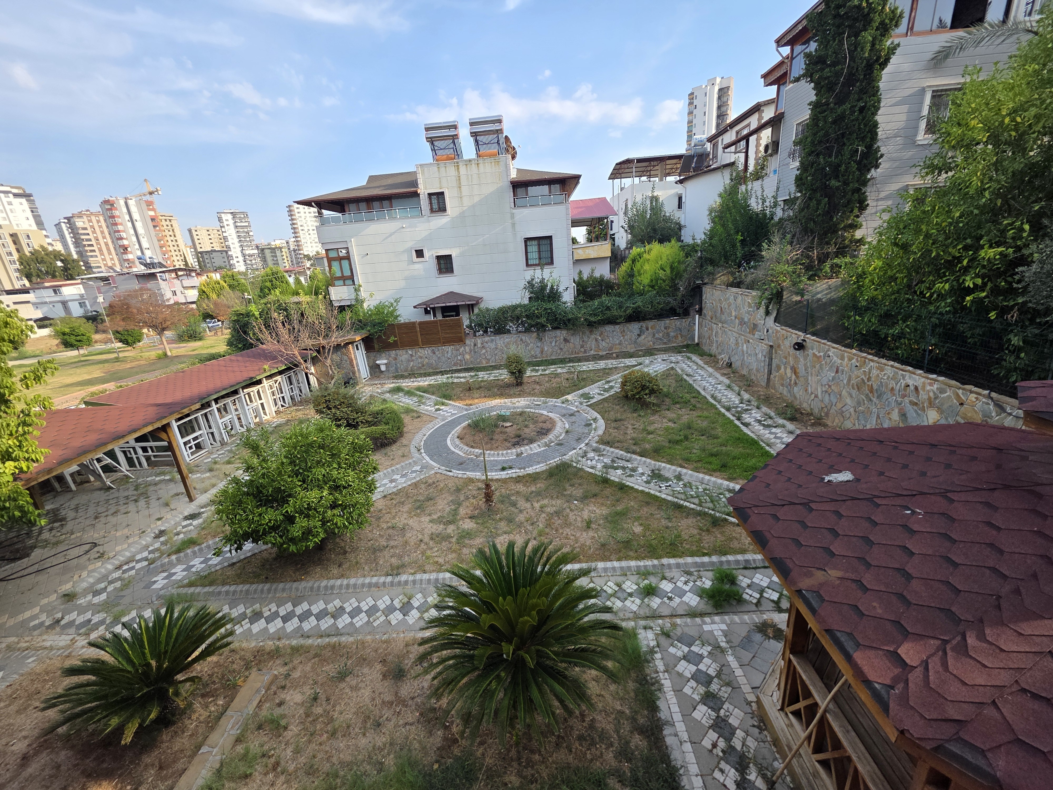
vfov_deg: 89.9
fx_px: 395
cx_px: 526
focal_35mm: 13
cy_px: 395
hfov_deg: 106.2
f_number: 1.9
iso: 40
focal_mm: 2.2
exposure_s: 1/984
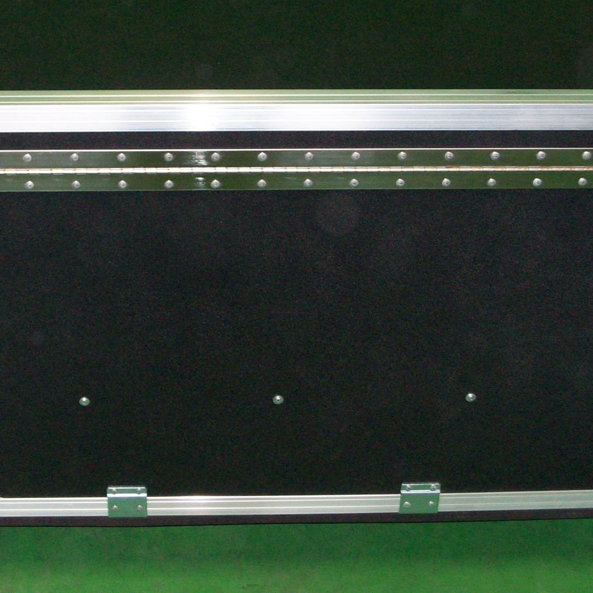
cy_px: 181
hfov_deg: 24.7
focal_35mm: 70
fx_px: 1357
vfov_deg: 24.5
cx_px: 284
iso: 160
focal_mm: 7.1
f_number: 3.2
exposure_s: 1/65.1
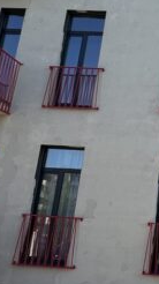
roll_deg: -3.7
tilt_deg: +21.1
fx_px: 443
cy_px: 68
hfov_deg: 18.4
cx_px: 226
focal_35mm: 59
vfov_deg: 34.7
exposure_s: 1/384
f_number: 1.8
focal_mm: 1.57
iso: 32
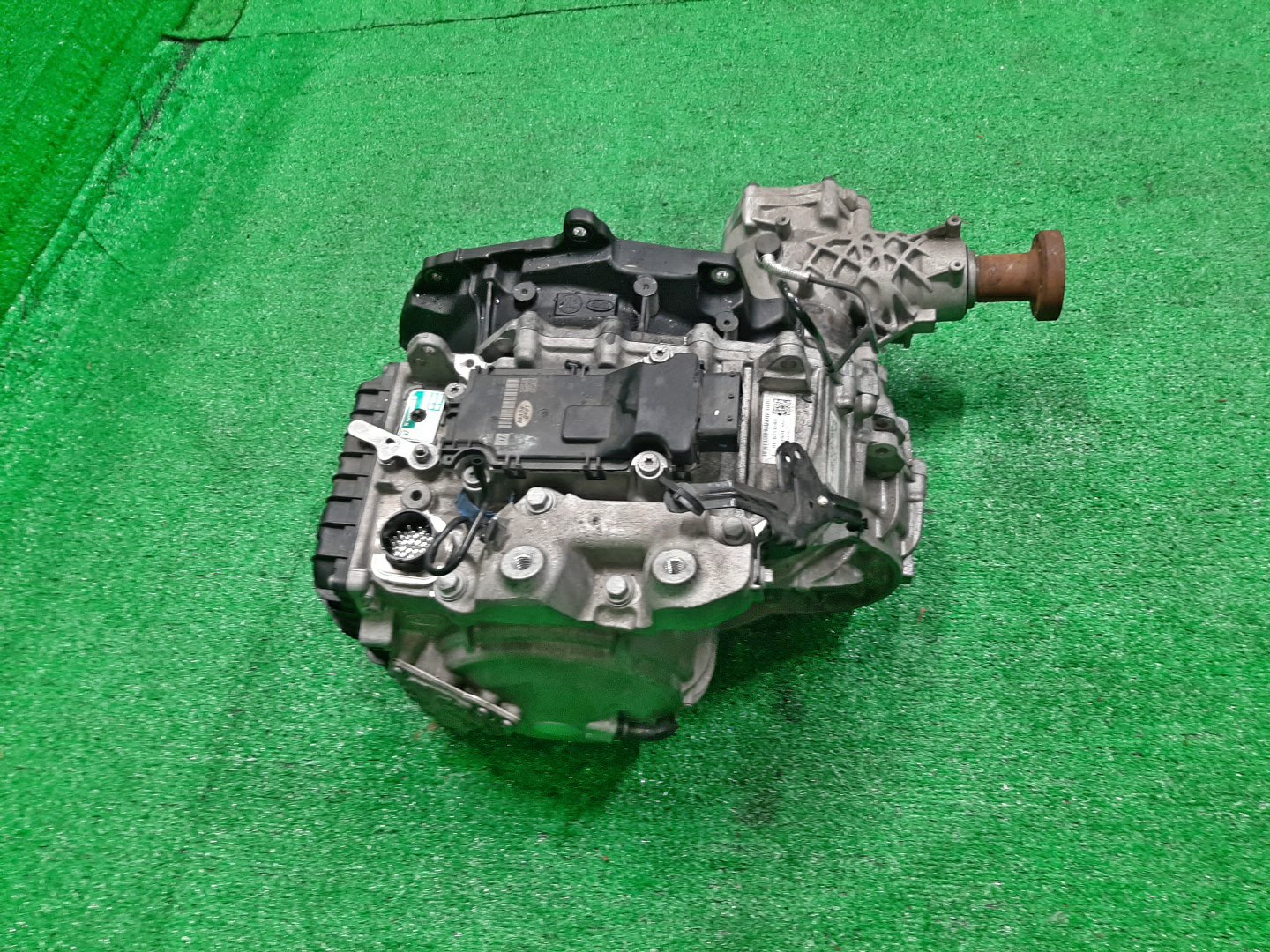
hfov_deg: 67.3
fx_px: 954
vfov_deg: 53.1
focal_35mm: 26
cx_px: 635
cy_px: 476
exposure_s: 1/50
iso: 125
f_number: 1.7
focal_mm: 3.93
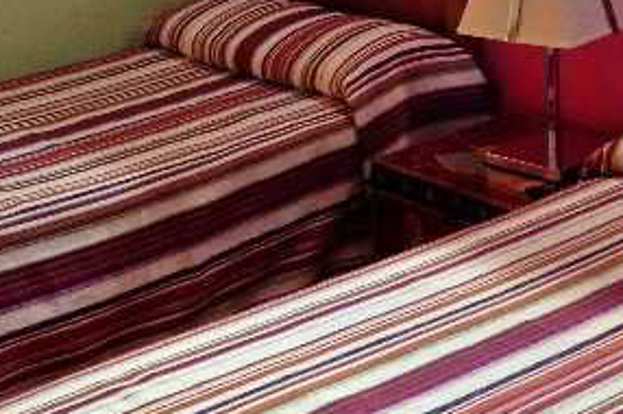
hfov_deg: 19.4
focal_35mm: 102
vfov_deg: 12.8
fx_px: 1763
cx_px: 647
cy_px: -192
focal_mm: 4.28
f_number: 2.4
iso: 200
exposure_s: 1/20
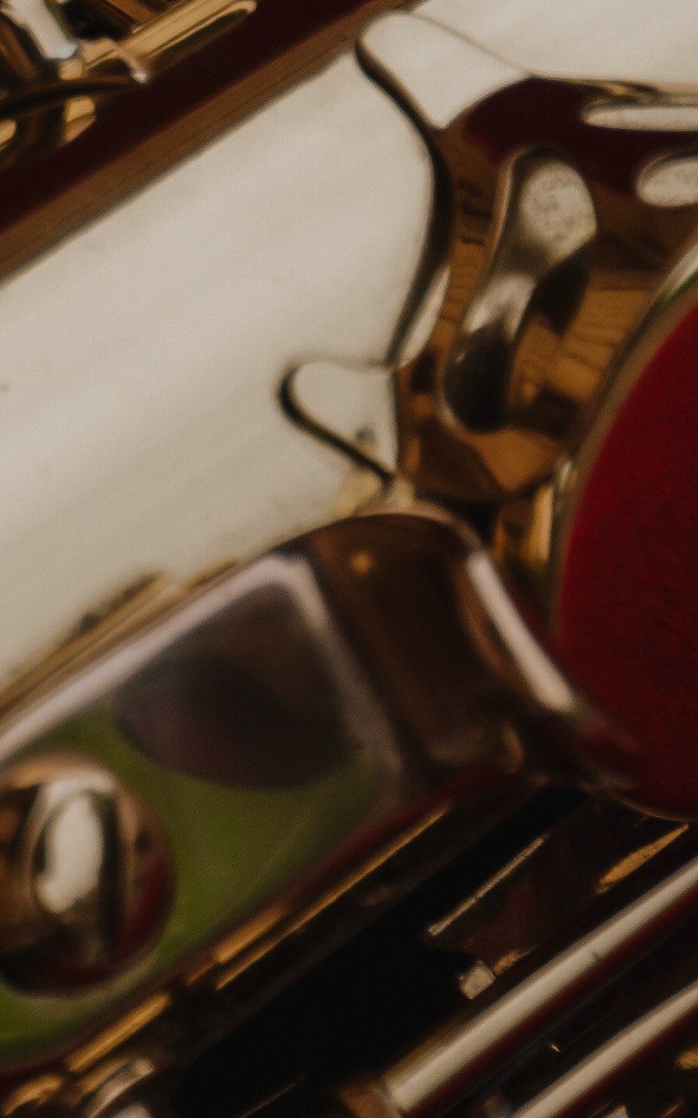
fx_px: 15437
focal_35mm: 507
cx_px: -107
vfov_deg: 4.1
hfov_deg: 2.6
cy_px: -543
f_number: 5.6
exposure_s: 1/125
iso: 100
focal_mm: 79
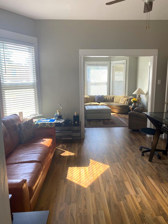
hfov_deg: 53.1
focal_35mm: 26
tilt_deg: -9.9
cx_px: 84
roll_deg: +0.6
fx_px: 168
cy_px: 112
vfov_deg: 67.3
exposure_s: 1/122
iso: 32
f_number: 1.8
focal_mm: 4.25
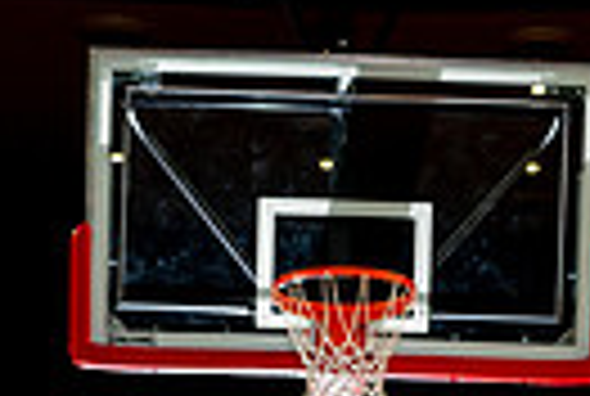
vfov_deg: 10.1
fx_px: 1971
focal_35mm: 120
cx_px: 329
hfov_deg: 17.0
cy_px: 945
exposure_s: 1/250
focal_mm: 35
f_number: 6.3
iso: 320
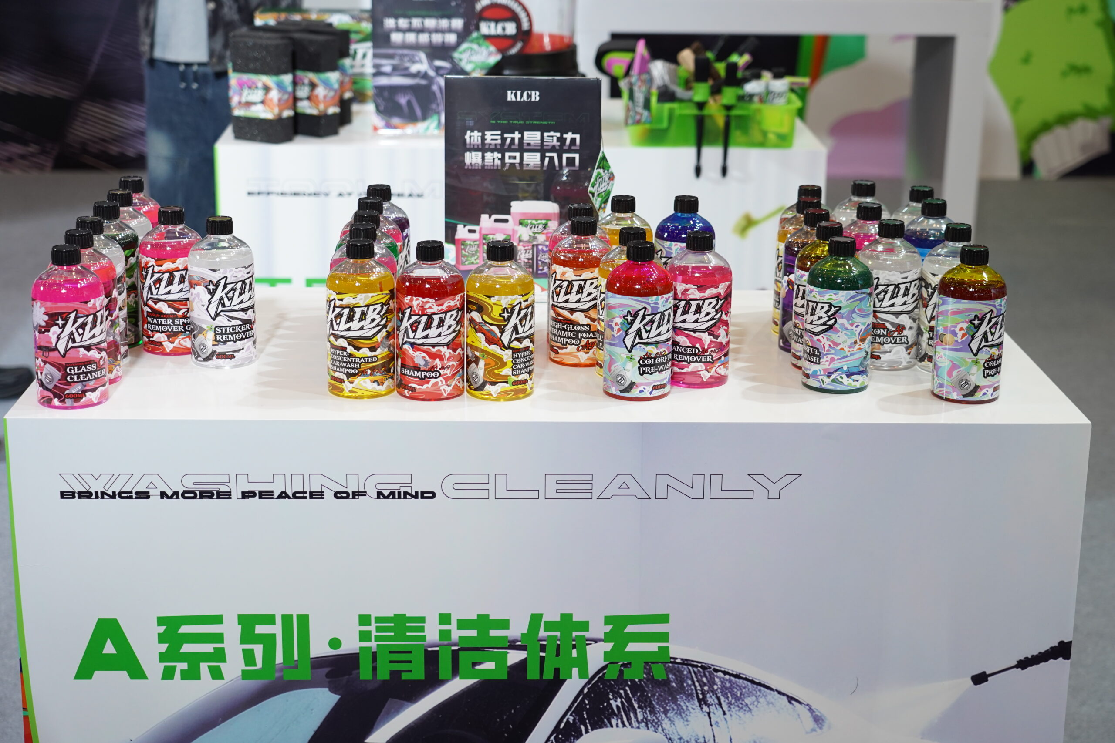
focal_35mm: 59
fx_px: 1827
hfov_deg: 33.9
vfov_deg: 23.0
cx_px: 558
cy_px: 372
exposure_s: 1/400
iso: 1000
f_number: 4
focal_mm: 59
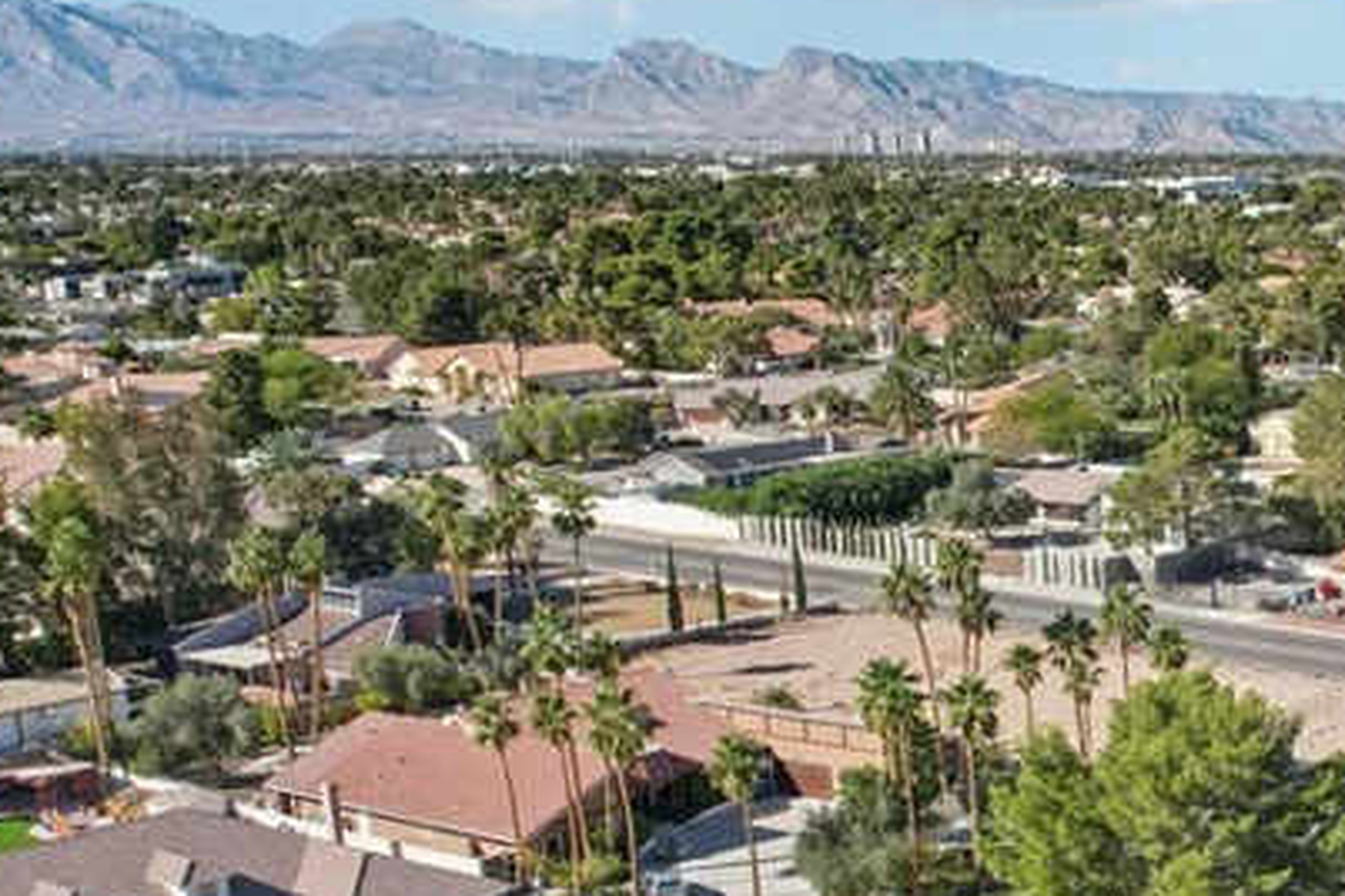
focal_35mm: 56
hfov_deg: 32.3
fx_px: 2092
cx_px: 1395
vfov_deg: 23.8
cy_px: 715
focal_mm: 8.4
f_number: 2.8
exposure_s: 1/1250
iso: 120
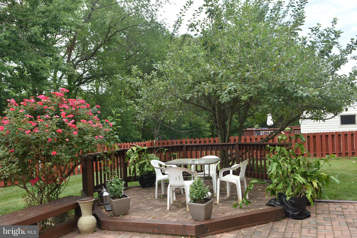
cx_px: 178
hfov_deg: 61.9
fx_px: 298
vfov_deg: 43.6
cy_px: 119
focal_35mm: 30
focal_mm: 20
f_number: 5.6
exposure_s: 1/125
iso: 160
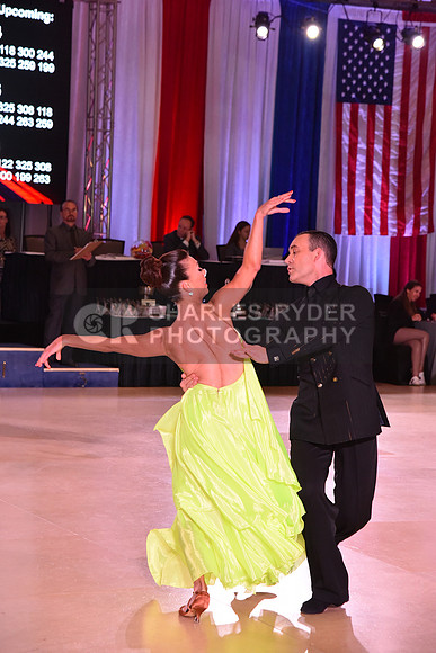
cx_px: 218
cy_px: 326
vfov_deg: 22.1
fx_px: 1670
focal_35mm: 92
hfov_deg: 14.9
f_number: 6.3
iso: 2500
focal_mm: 92
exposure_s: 1/320
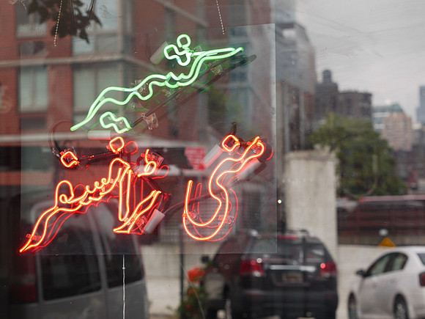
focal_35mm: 90
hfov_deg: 21.8
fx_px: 1105
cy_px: 160
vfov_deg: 16.4
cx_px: 212
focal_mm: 45
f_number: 4
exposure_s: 1/125
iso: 100
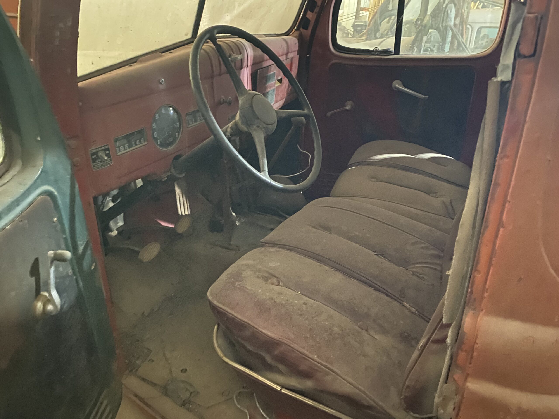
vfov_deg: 53.1
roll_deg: -4.6
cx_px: 280
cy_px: 210
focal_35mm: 26
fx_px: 420
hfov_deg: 67.3
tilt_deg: -23.7
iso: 1600
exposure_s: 1/15
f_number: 1.8
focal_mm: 4.25
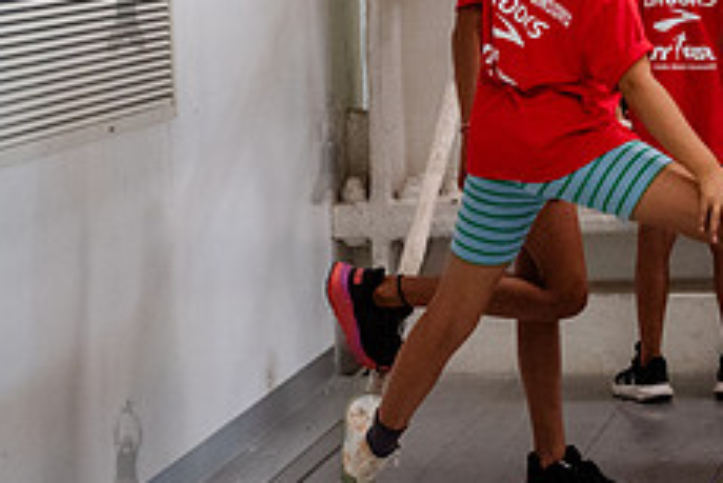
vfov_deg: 8.2
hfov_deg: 12.1
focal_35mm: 167
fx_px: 3356
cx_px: 736
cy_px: -5
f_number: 4
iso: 6400
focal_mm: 66
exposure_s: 1/800
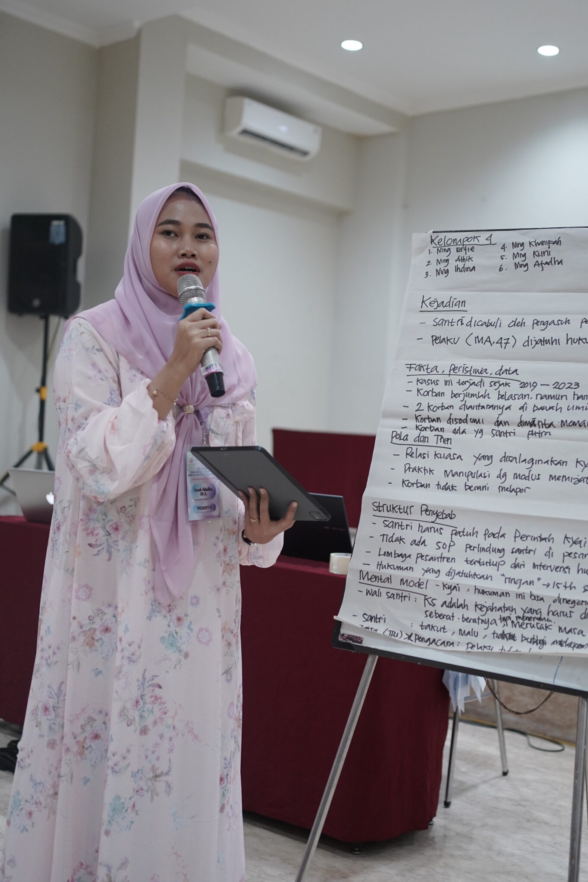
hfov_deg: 30.5
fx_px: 1078
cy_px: 432
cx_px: 348
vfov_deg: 44.5
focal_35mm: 44
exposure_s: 1/160
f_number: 2.2
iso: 2000
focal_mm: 35
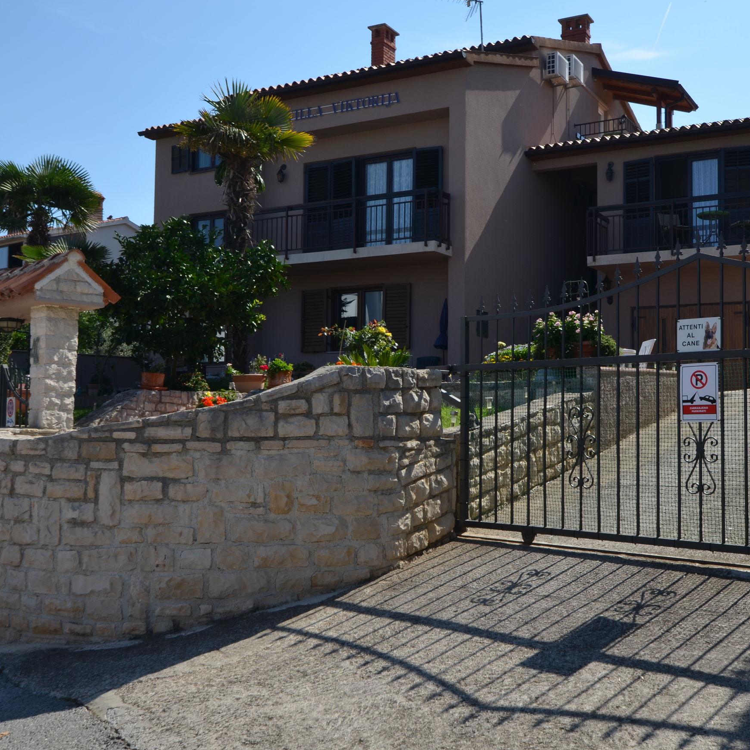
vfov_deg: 40.9
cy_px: 378
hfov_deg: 40.9
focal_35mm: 41
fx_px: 1005
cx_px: 403
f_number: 8
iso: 110
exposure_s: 1/250
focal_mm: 20
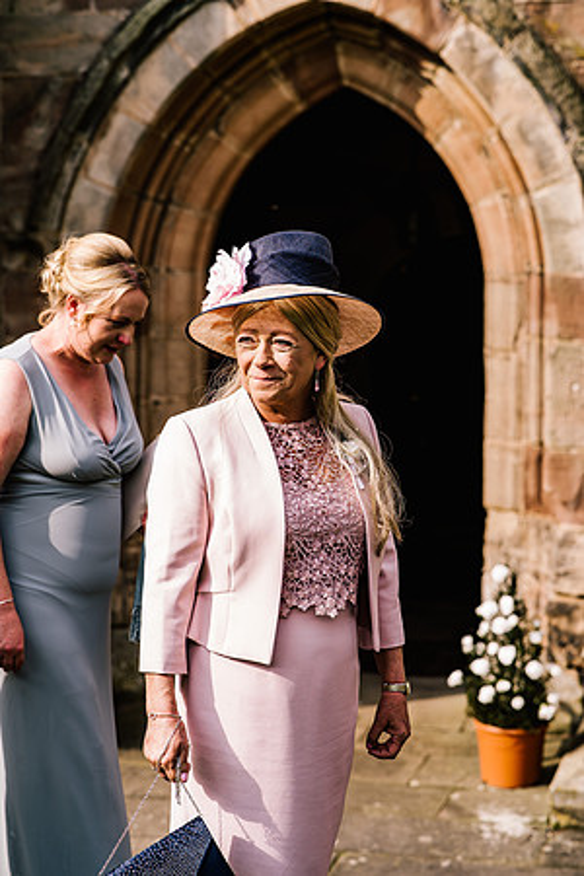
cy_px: 438
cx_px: 292
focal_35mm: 85
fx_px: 2068
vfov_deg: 23.9
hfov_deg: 16.1
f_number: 4
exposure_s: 1/250
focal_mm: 85
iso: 50
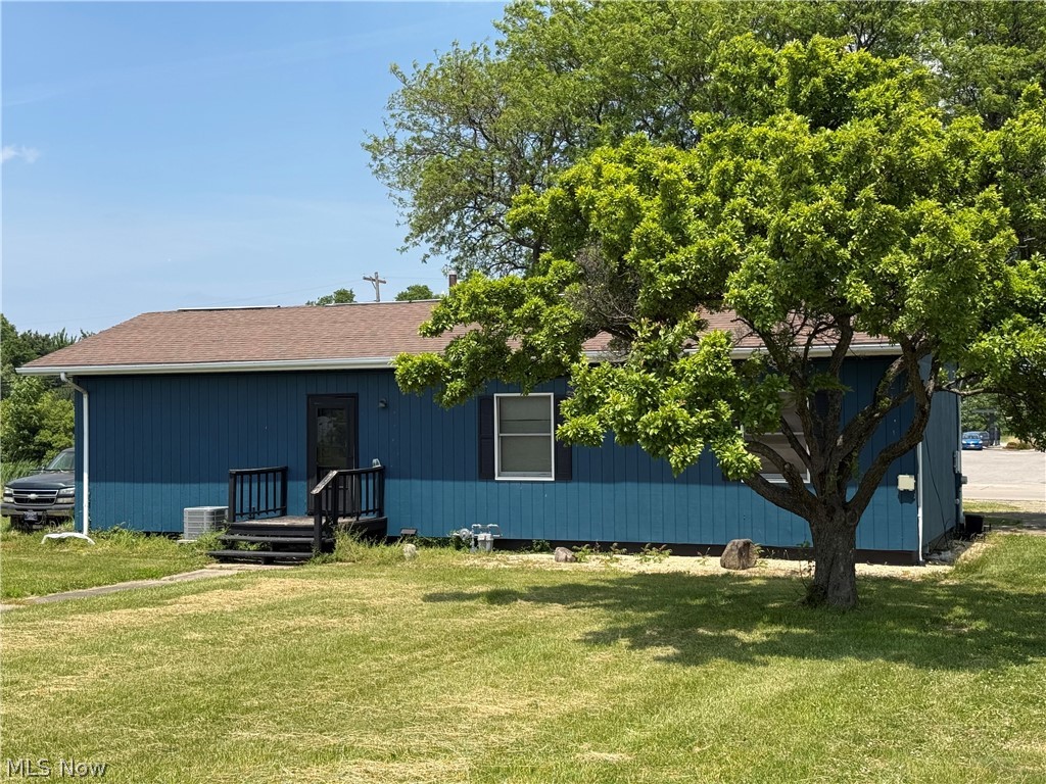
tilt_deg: +1.9
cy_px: 392
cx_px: 523
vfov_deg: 30.3
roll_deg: +0.8
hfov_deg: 39.7
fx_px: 1450
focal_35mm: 48
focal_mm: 6.76
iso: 80
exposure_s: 1/4329
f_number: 1.78
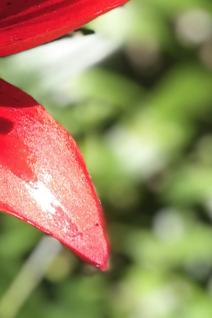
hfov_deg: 5.4
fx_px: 2173
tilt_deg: -67.6
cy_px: 310
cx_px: -266
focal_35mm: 246
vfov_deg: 8.3
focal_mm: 6.6
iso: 20
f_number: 2.8
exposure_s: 1/180
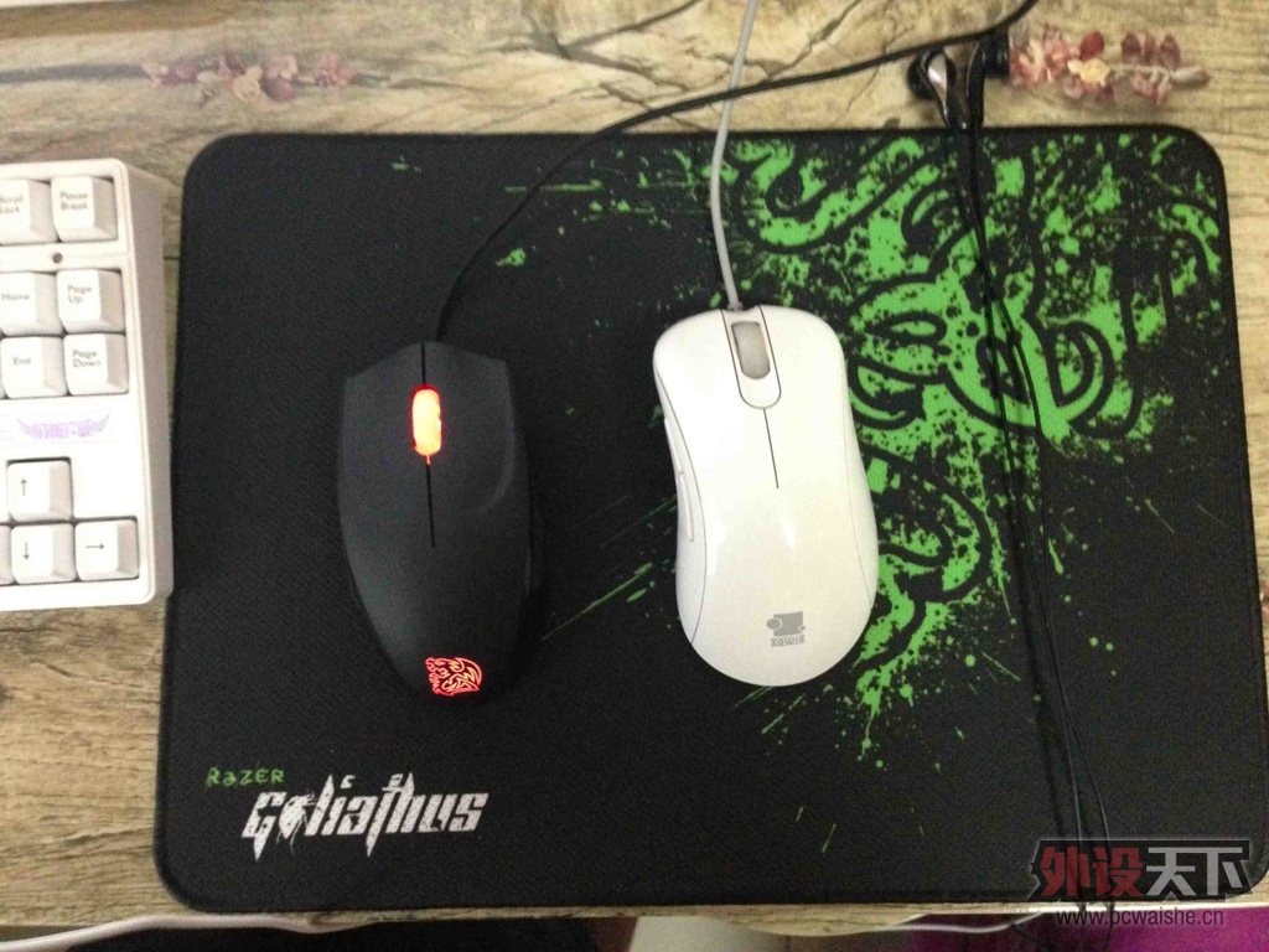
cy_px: 476
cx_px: 634
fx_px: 1210
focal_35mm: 33
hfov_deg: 55.4
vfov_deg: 42.9
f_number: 2.4
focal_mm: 4.13
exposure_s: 1/15
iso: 640
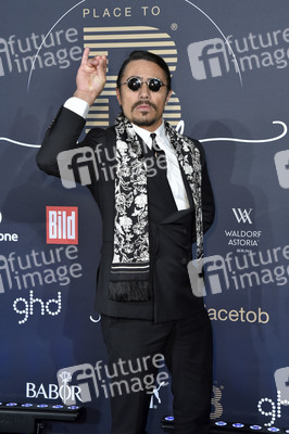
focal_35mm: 65
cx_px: 144
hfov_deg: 20.9
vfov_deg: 31.0
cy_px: 217
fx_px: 784
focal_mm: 65
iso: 1600
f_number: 6.3
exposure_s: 1/250
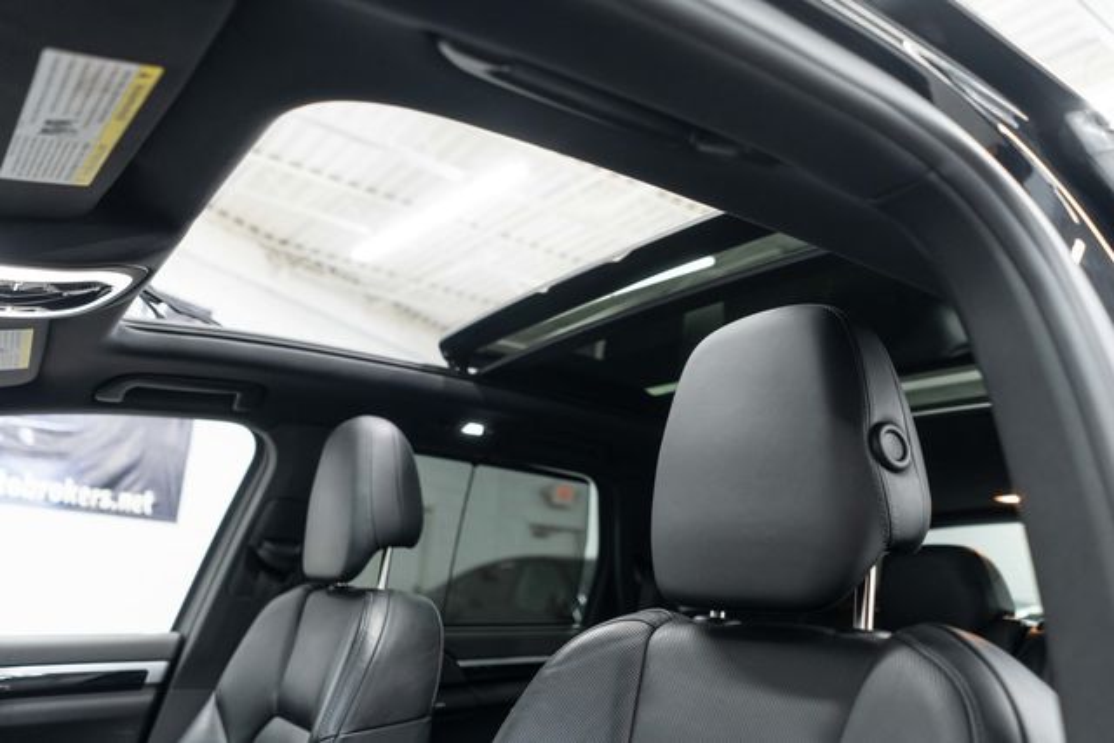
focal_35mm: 28
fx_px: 867
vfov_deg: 46.4
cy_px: 372
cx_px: 557
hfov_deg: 65.5
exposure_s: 1/50
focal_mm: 28
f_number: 3.2
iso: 1000
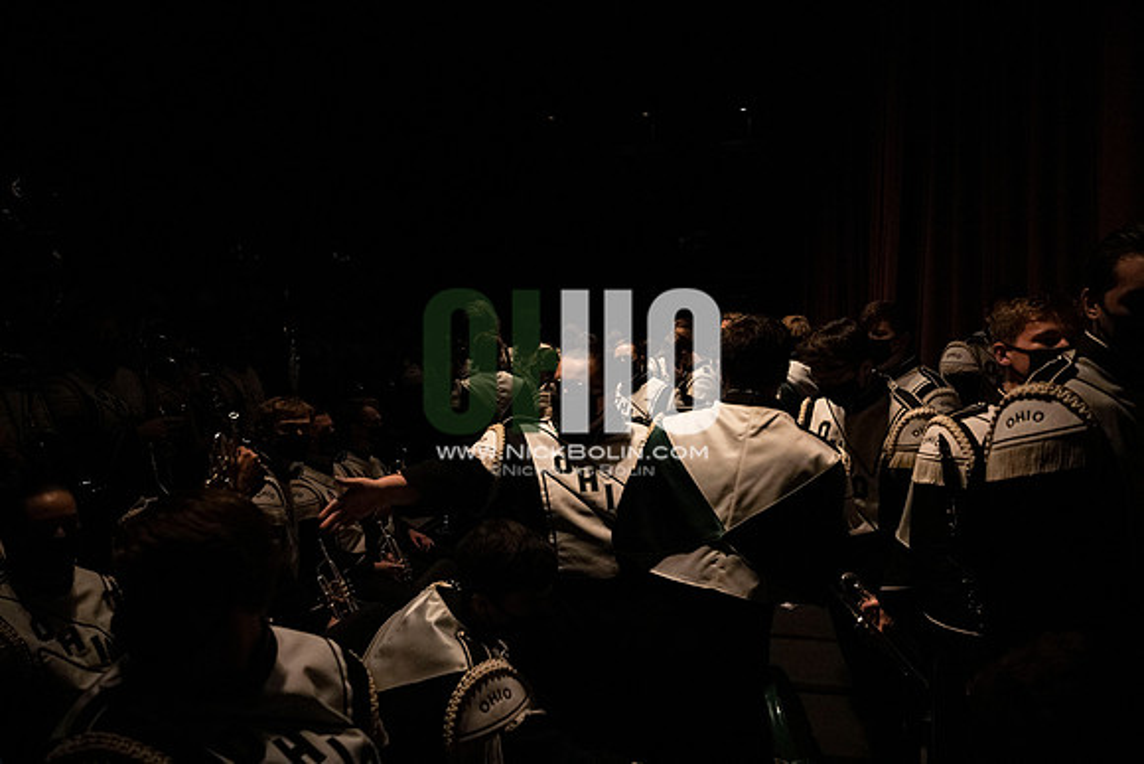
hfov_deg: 70.4
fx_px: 810
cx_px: 572
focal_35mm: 26
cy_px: 382
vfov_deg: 50.4
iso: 12800
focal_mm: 25.5
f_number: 4
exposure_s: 1/500
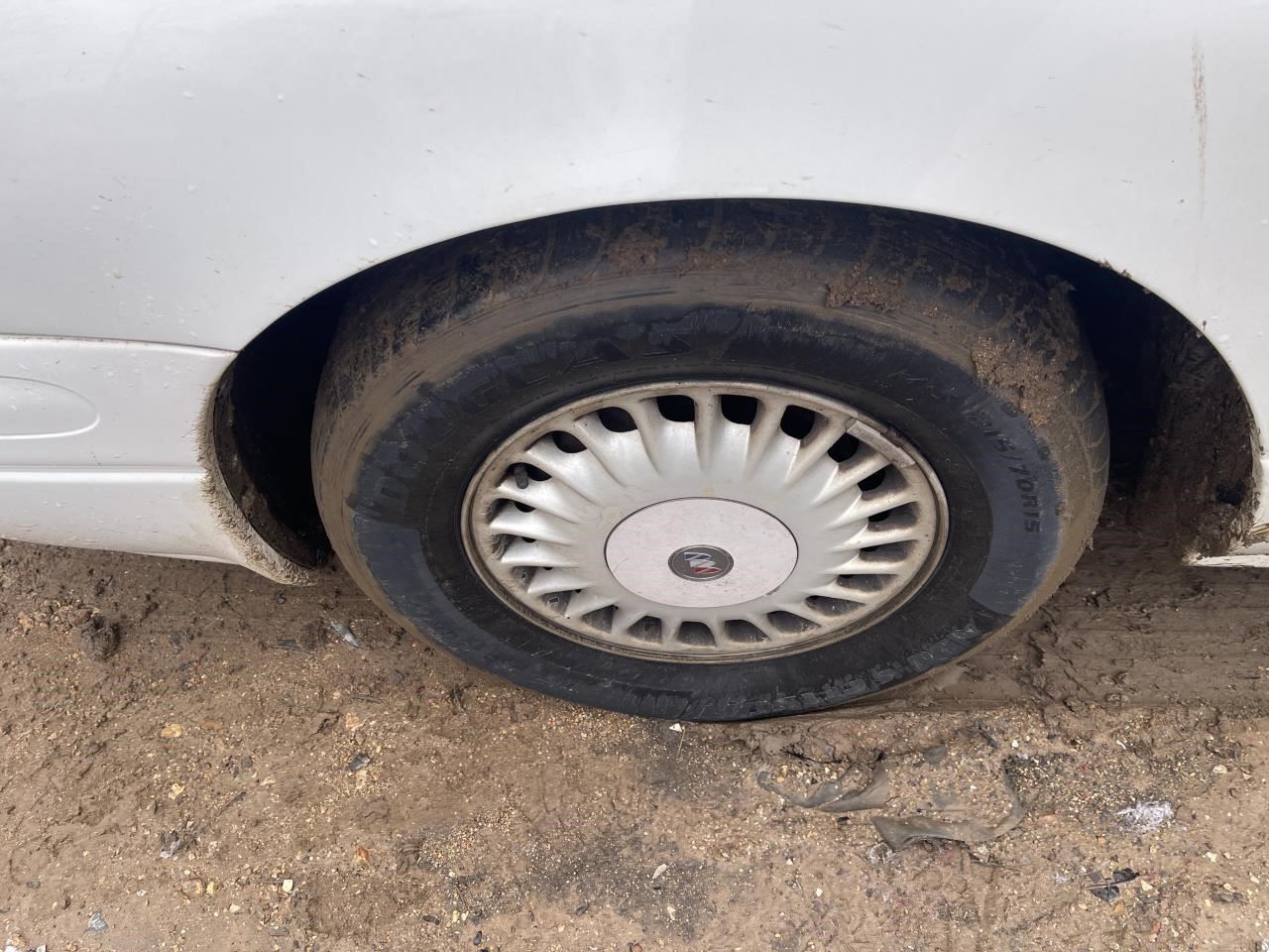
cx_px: 634
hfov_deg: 69.4
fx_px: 916
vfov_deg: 54.9
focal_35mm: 25
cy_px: 476
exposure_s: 1/266
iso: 32
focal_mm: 5.1
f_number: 1.6
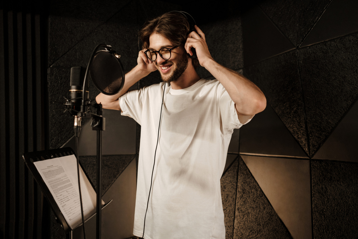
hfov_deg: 54.4
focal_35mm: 35
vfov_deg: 37.9
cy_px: 120
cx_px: 179
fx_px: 348
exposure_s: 1/125
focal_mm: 23
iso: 1000
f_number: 2
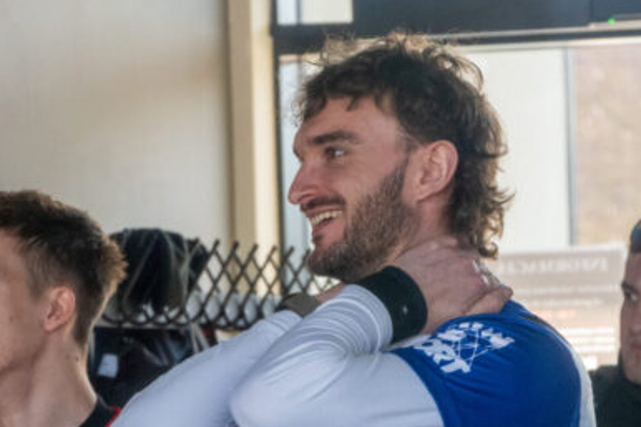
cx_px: 302
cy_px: 377
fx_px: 4414
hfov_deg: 8.3
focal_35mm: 248
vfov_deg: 5.5
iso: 2800
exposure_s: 1/500
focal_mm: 83
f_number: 5.3
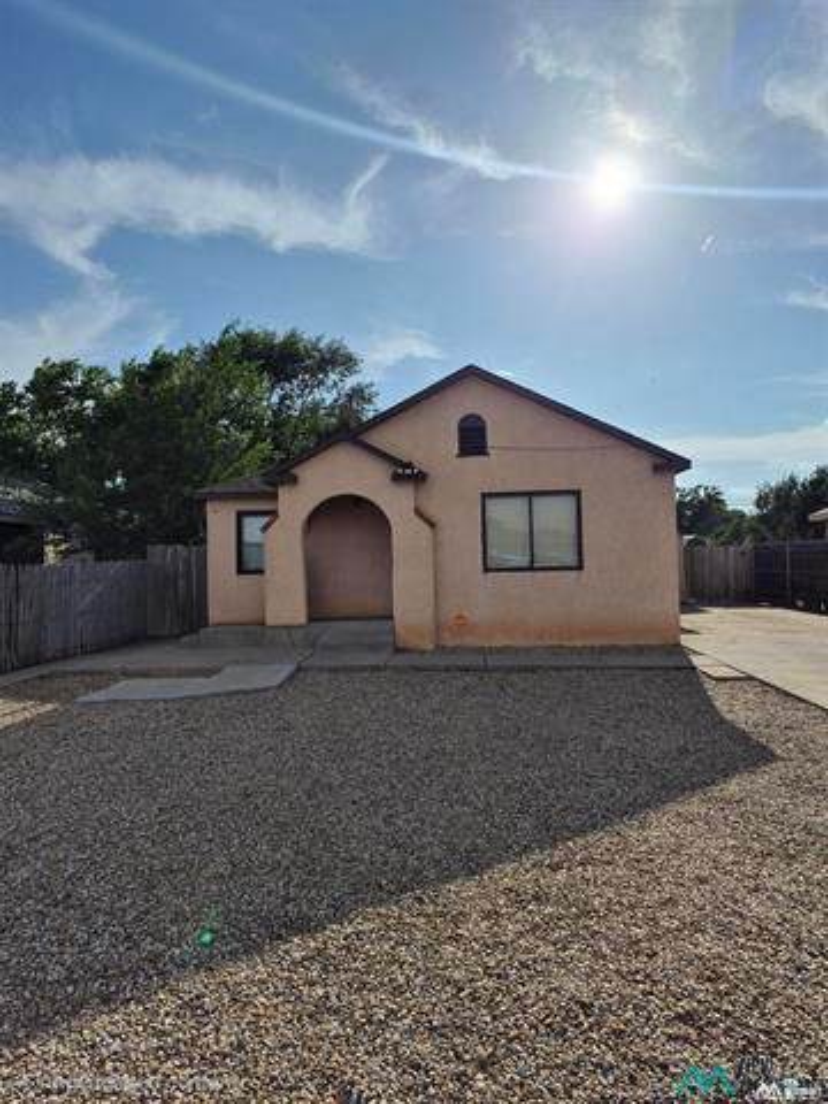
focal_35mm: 23
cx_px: 414
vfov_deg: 73.9
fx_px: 734
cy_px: 552
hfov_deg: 58.9
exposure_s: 1/10000
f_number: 1.8
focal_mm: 5.4
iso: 25
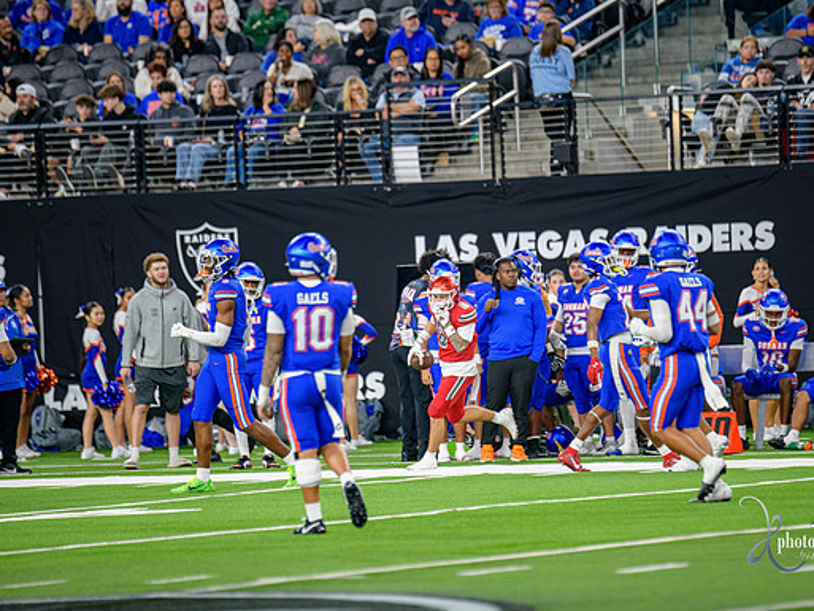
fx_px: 7668
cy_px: 306
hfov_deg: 6.1
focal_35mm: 326
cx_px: 449
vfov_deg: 4.6
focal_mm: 300
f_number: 2.8
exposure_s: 1/400
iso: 1000
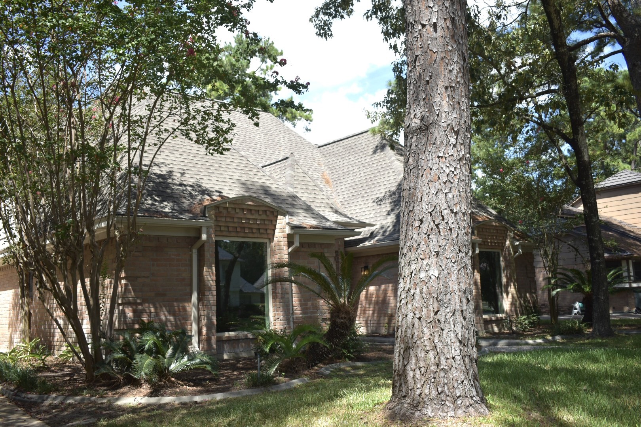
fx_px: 614
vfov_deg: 38.4
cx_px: 320
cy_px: 214
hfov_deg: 55.1
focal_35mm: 34
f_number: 3.8
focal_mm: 23
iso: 110
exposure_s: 1/500
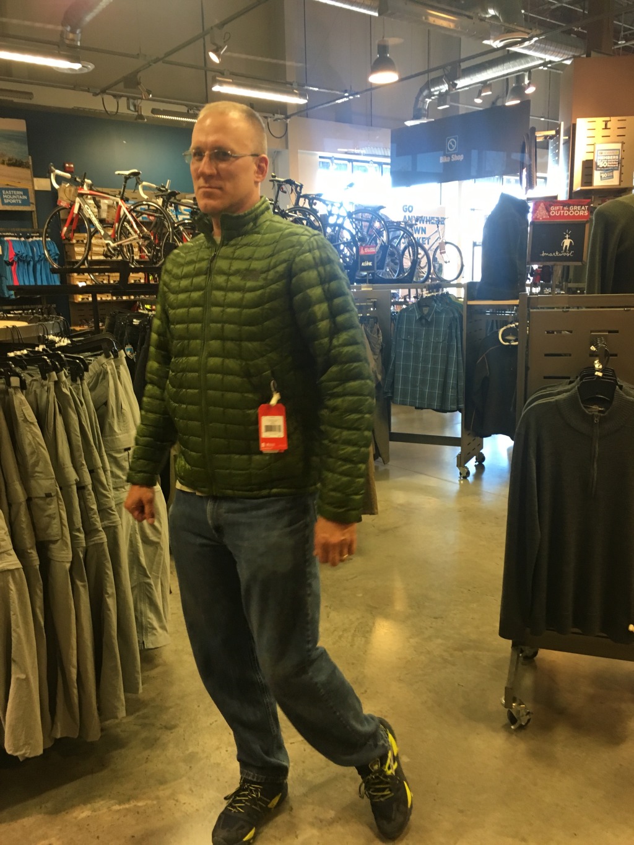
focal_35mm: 29
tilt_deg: -10.1
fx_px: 708
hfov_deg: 48.2
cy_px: 422
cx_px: 317
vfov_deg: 61.7
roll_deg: +2.4
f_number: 2.2
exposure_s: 1/30
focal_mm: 4.15
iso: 125
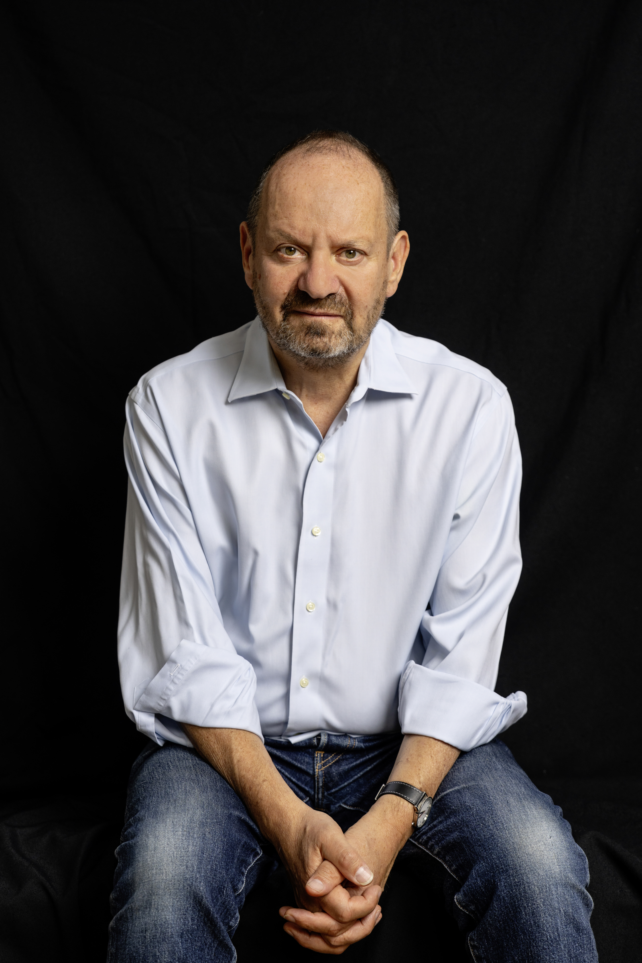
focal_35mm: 70
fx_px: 1872
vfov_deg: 28.8
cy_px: 482
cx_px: 321
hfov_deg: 19.5
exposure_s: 1/125
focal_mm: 70
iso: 400
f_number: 4
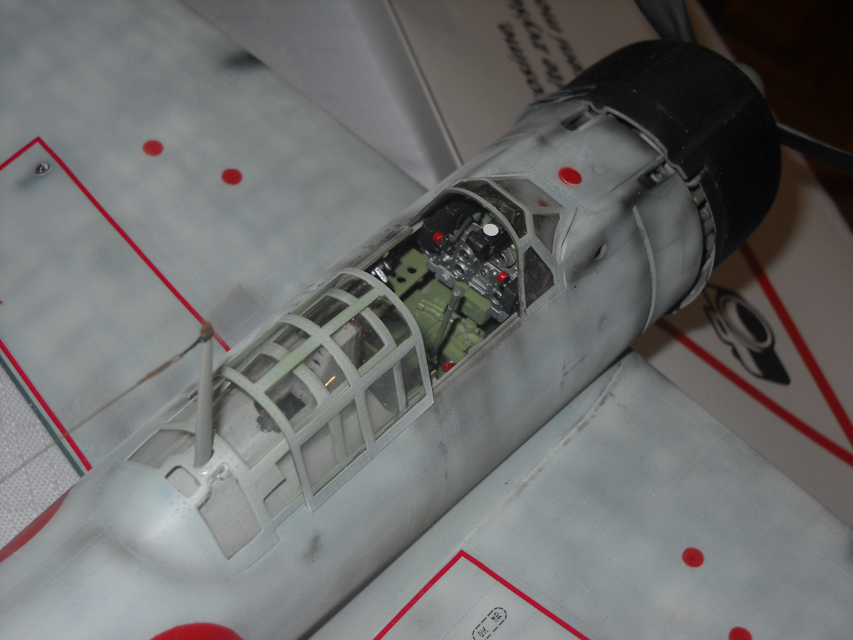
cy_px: 320
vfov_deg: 22.6
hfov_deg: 29.8
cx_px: 426
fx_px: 1602
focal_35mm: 65
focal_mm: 10.84
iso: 64
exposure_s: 1/60
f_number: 7.1
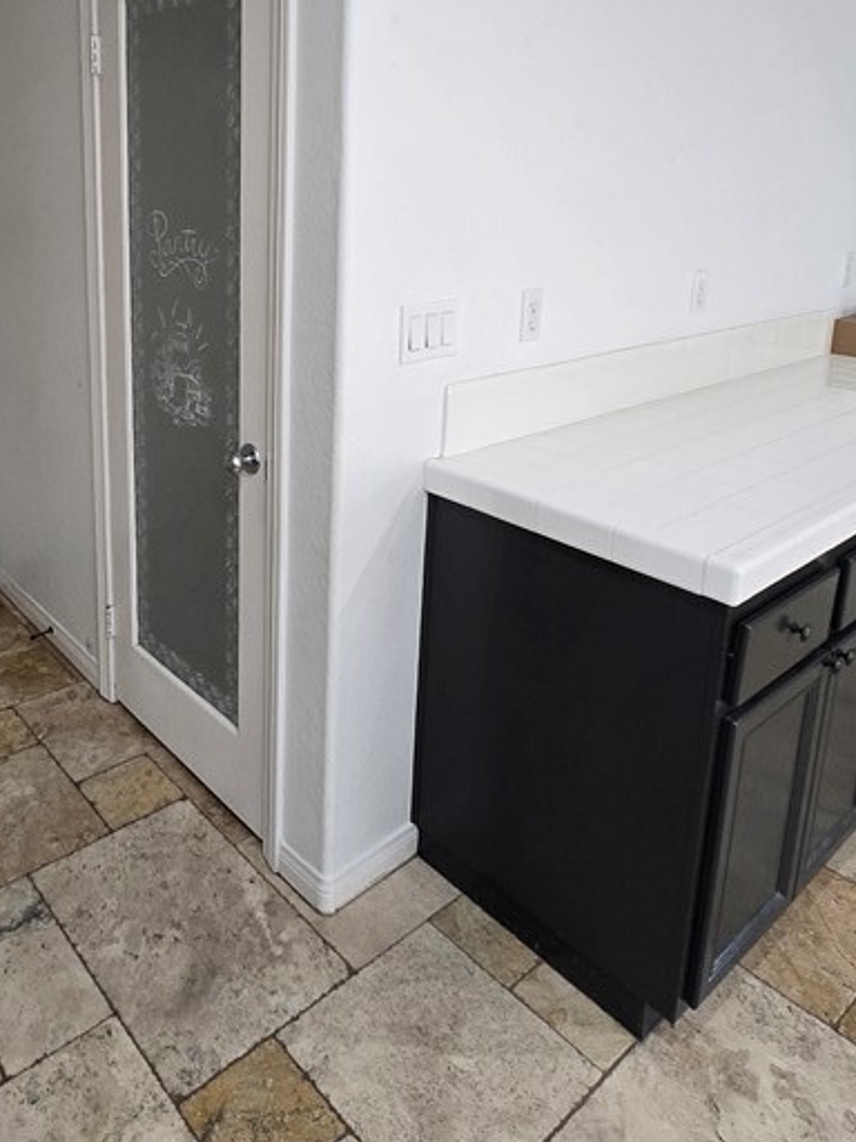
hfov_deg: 52.1
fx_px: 857
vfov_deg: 65.1
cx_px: 288
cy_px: 359
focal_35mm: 26
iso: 160
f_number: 2.2
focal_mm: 1.7
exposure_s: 1/60
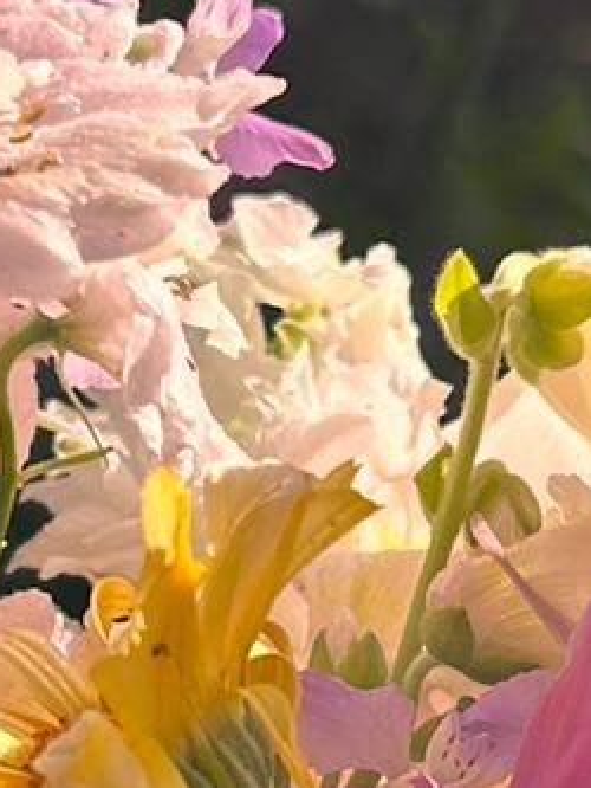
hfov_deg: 9.3
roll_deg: -18.4
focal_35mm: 160
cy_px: 682
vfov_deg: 12.3
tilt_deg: -13.5
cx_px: 426
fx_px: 3640
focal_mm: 5.7
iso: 50
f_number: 1.5
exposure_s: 1/1779
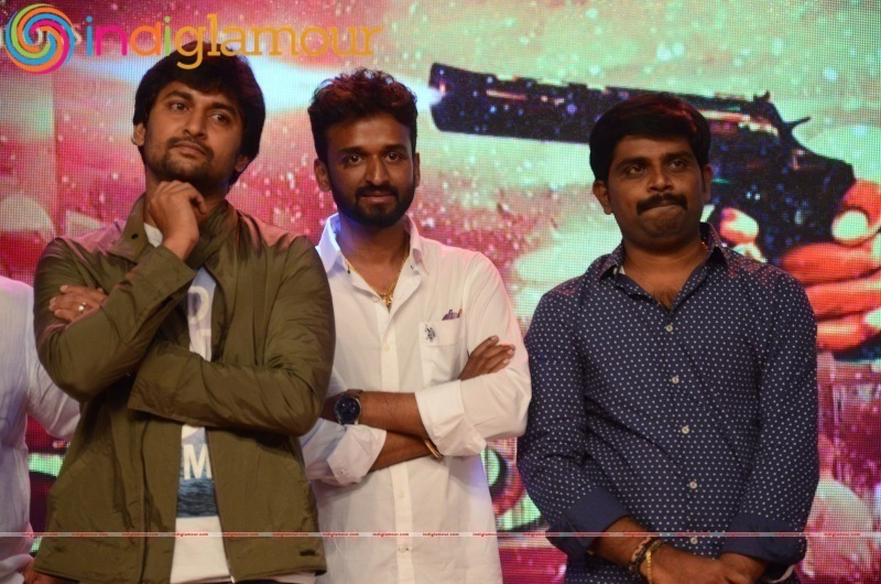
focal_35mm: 158
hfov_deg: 13.1
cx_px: 440
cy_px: 292
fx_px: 3847
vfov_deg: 8.7
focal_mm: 105
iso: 1000
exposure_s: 1/80
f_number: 5.6
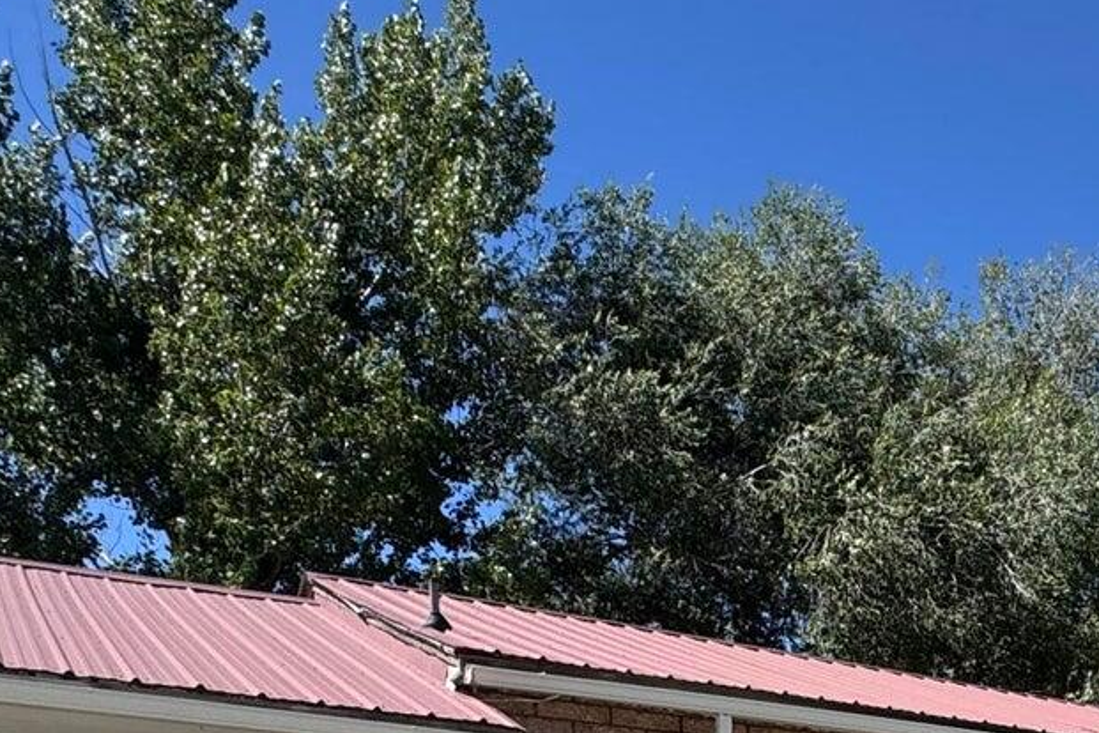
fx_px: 1526
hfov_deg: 35.2
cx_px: 1139
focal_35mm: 50
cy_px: 1076
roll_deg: -0.1
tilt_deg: -1.7
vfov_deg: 22.5
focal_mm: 2.22
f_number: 2.2
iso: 50
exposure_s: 1/1078
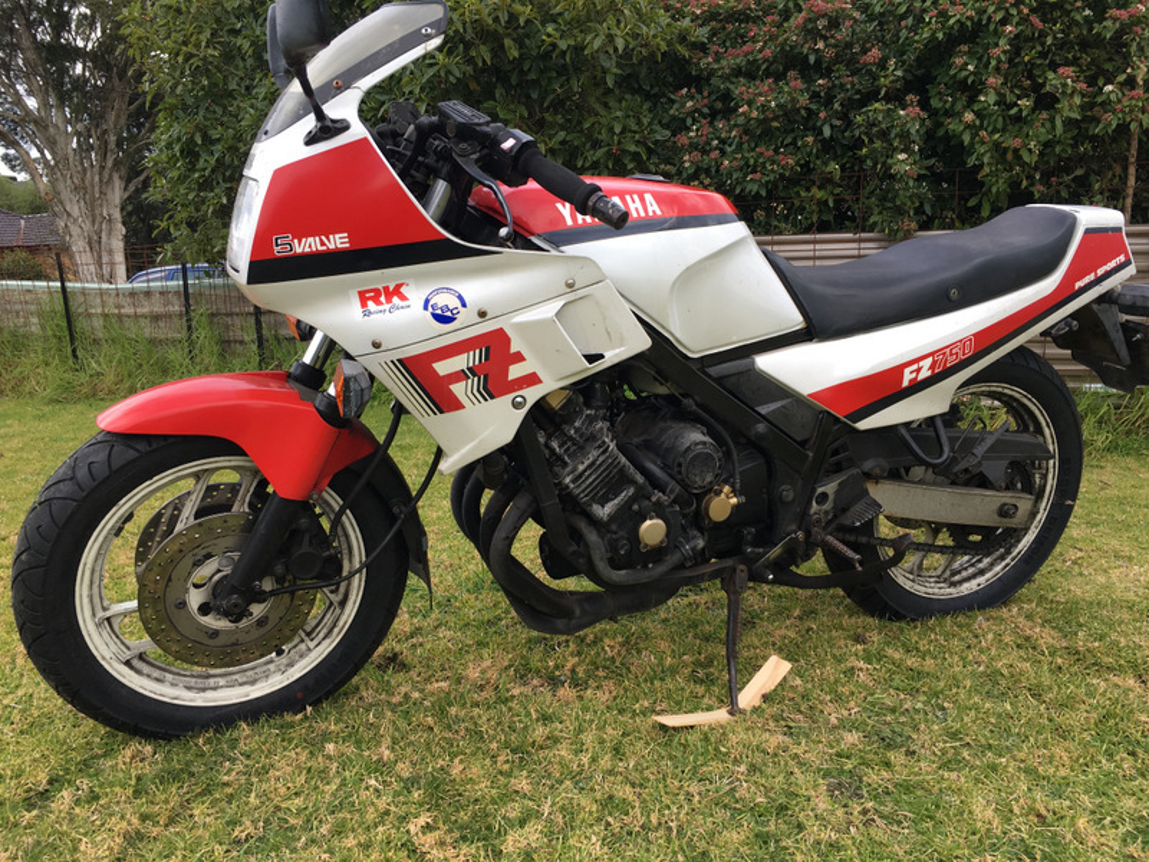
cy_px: 431
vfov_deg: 48.2
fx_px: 963
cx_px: 574
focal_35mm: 29
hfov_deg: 61.7
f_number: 2.2
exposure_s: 1/113
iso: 25
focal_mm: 4.15
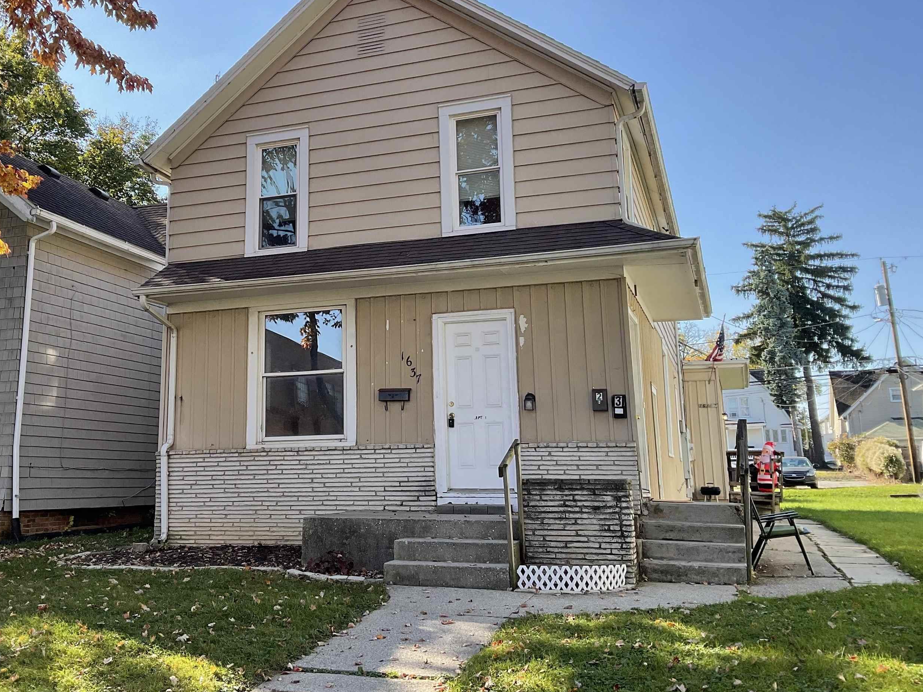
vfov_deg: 39.5
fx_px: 960
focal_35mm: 36
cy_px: 283
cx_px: 353
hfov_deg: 50.9
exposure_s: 1/514
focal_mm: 3
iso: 16
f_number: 1.8
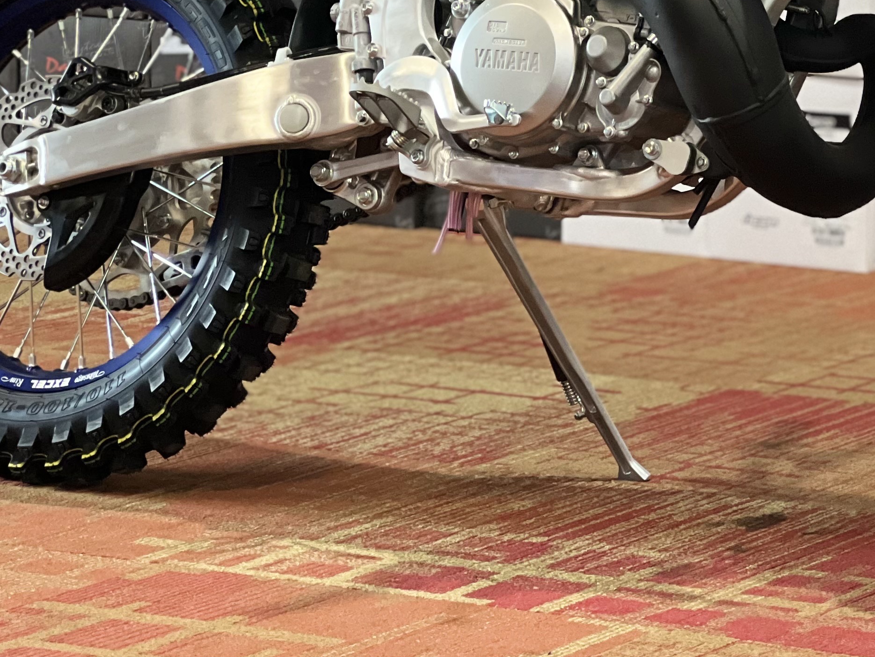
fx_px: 4197
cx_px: 749
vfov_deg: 8.9
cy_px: -33
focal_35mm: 166
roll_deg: -0.6
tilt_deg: -4.4
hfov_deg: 11.8
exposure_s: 1/30
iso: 400
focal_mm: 9
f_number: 2.8
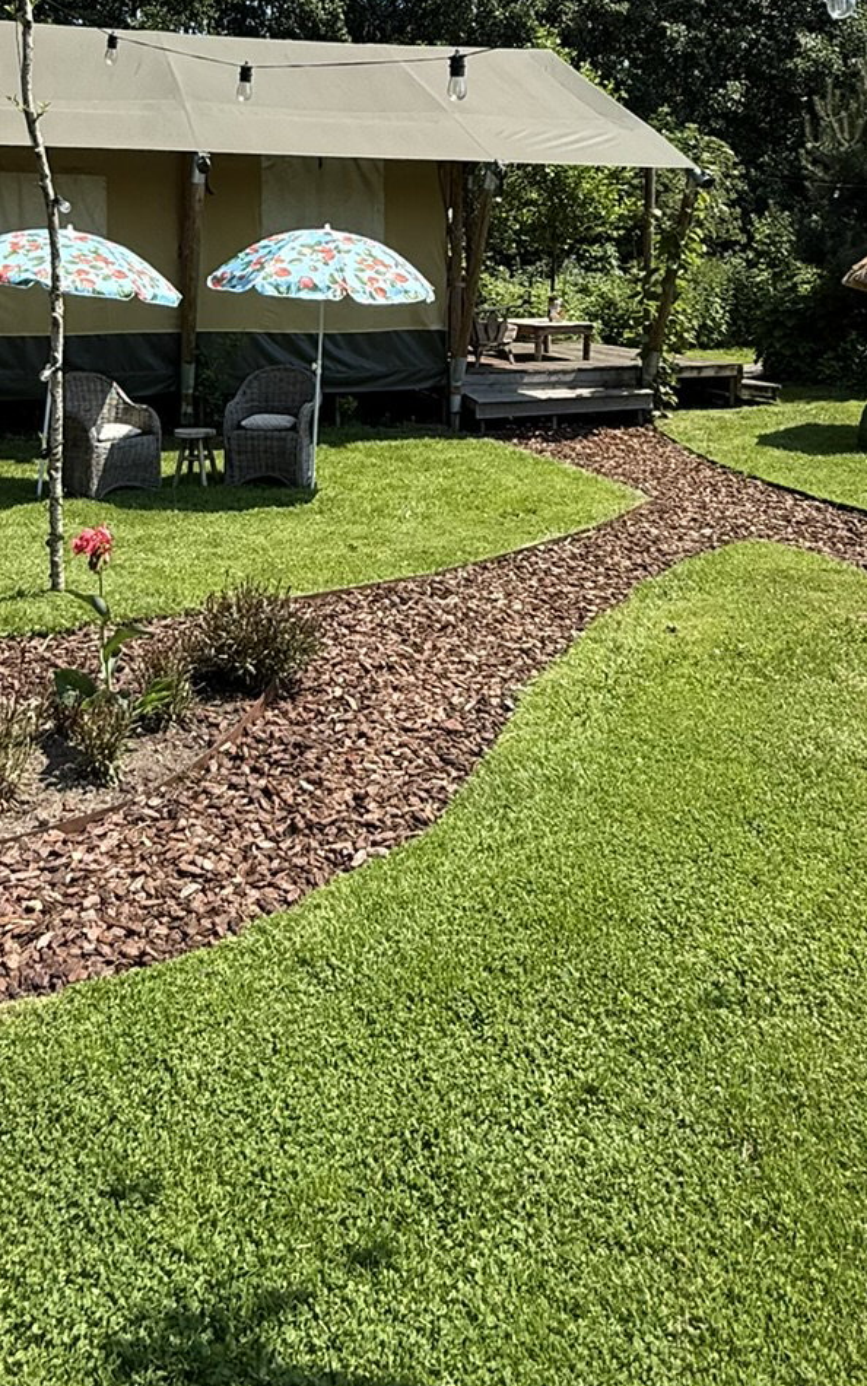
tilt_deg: -1.3
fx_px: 1209
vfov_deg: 56.5
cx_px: 385
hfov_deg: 39.4
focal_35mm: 32
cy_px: 334
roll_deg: -0.3
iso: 50
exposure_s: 1/1125
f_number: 2.2
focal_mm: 2.22
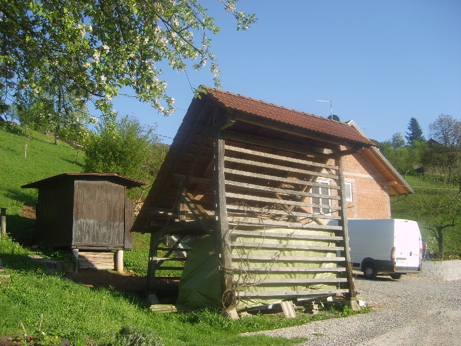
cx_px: 230
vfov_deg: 40.7
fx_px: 466
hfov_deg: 52.6
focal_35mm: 35
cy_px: 173
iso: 50
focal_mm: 5.8
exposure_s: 1/500
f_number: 2.8
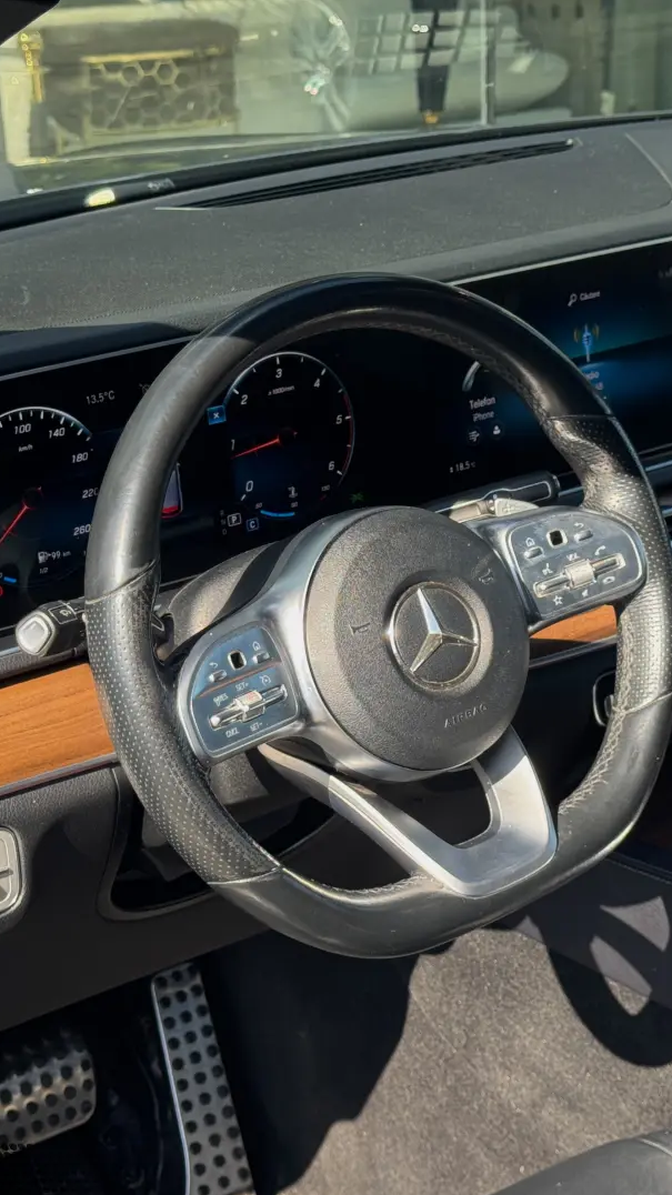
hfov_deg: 17.2
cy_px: 599
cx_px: 382
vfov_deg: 30.2
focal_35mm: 70
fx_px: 2218
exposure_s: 1/568
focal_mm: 6.76
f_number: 1.78
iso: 64
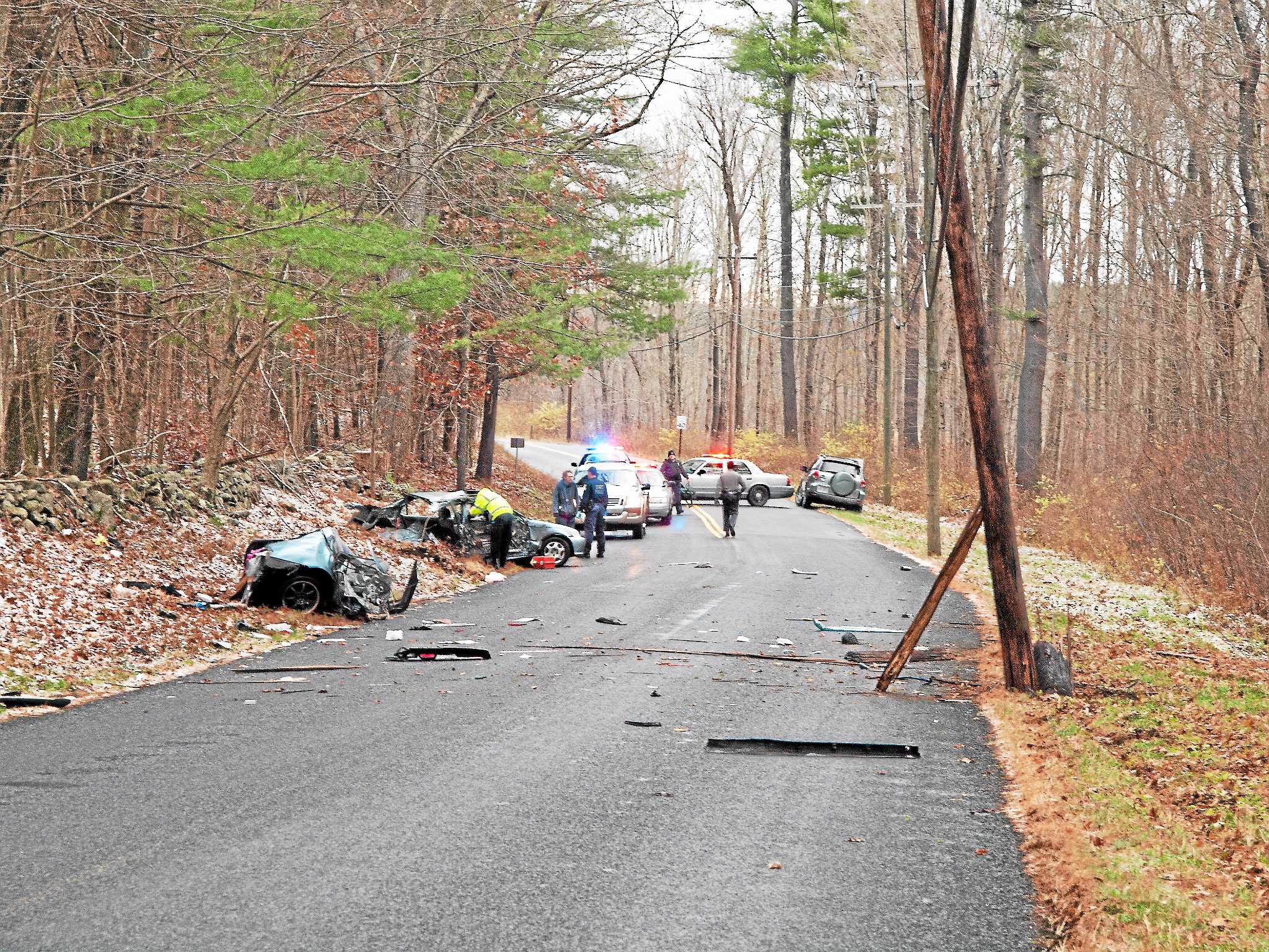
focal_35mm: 108
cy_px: 476
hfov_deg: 18.2
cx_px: 634
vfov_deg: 13.7
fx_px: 3959
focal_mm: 54
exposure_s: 1/25
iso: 400
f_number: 6.3
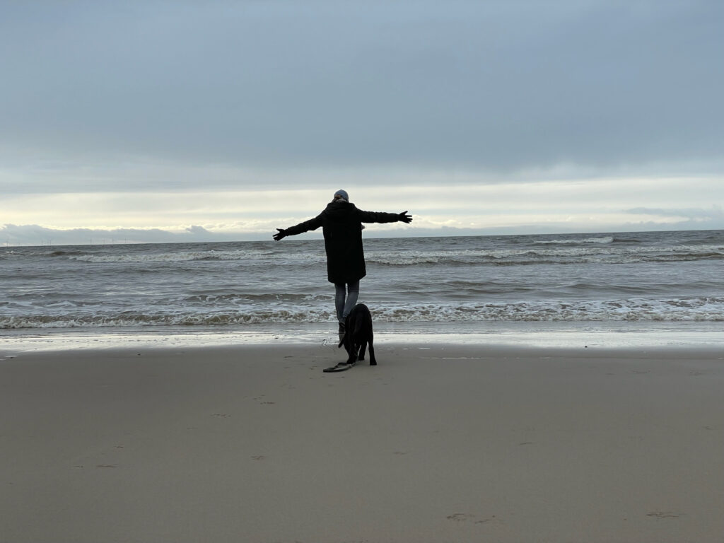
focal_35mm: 52
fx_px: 1088
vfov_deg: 28.0
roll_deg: +2.1
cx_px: 362
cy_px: 272
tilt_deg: -2.2
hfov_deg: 36.8
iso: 25
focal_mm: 6
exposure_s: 1/558
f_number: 2
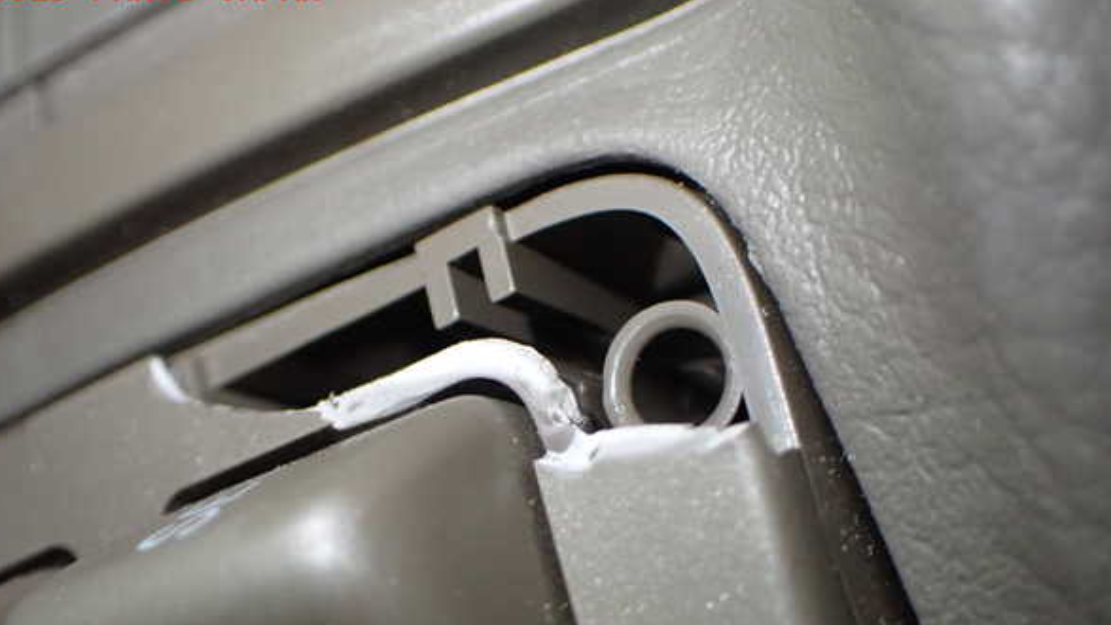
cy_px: 390
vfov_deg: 24.4
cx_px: 545
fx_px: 1443
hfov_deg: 42.1
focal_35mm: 49
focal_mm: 7.84
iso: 800
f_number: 2.9
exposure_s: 1/160
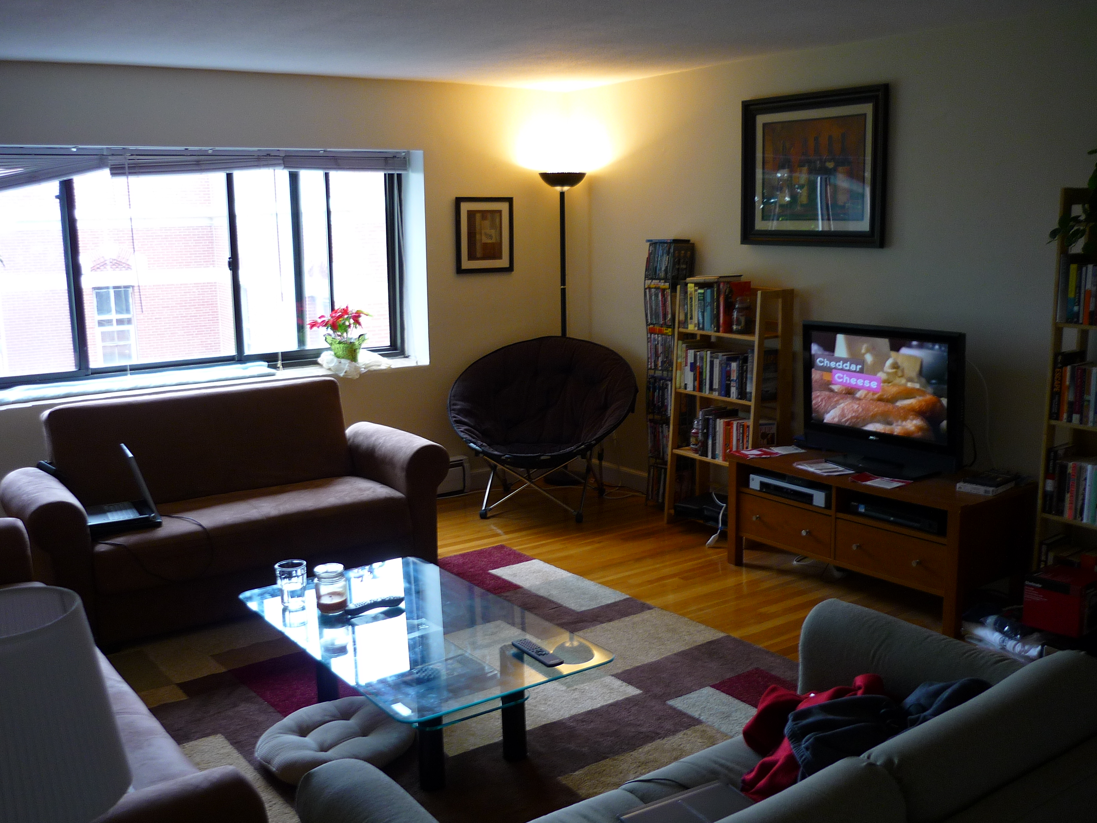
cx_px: 548
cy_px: 412
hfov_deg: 55.4
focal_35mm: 33
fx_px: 1046
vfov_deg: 42.9
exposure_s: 1/40
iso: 100
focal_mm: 5.5
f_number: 2.8
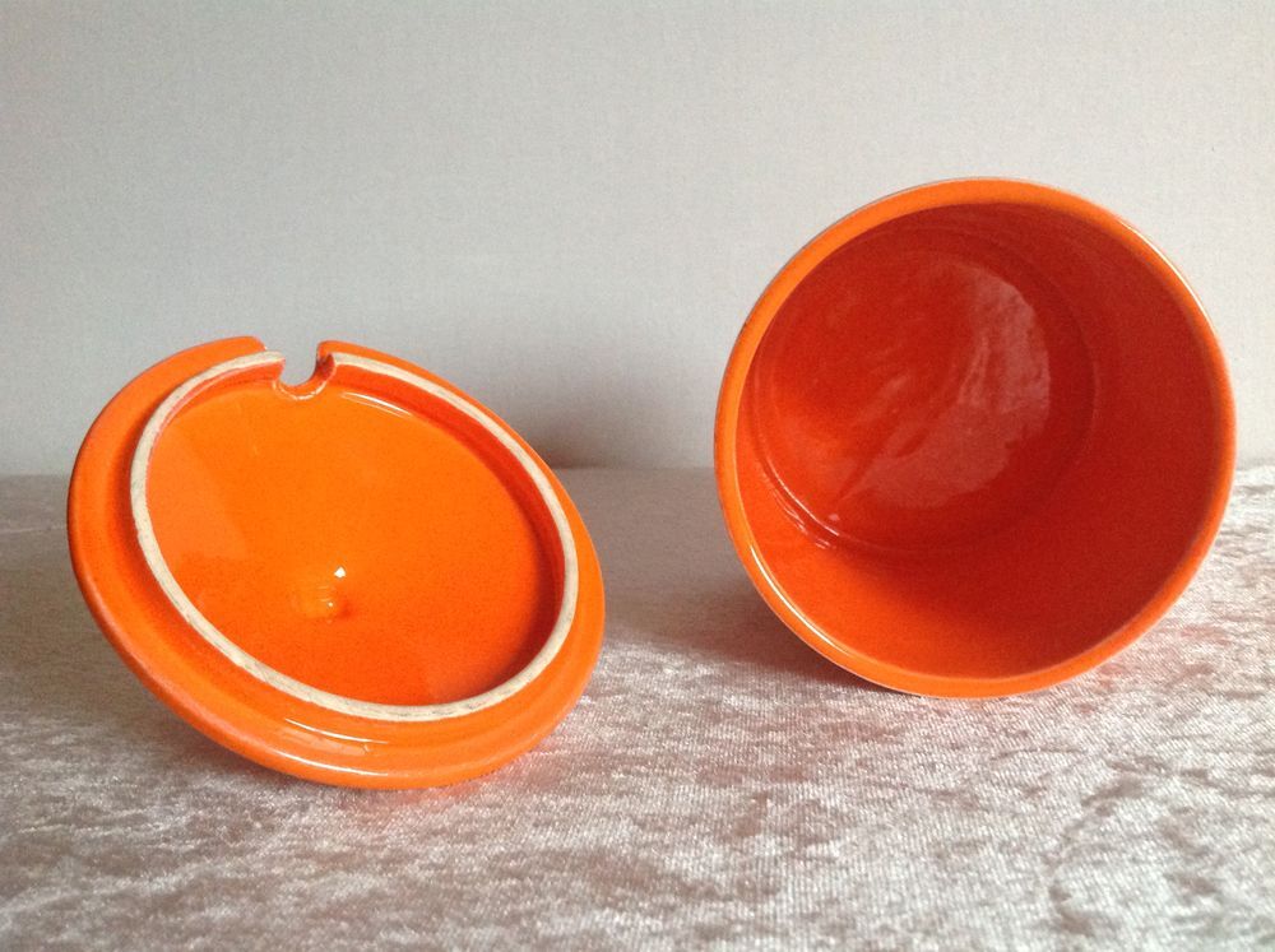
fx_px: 1287
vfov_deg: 40.6
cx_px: 638
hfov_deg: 52.7
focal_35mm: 35
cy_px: 476
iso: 400
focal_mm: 4.28
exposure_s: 1/15
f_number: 2.4
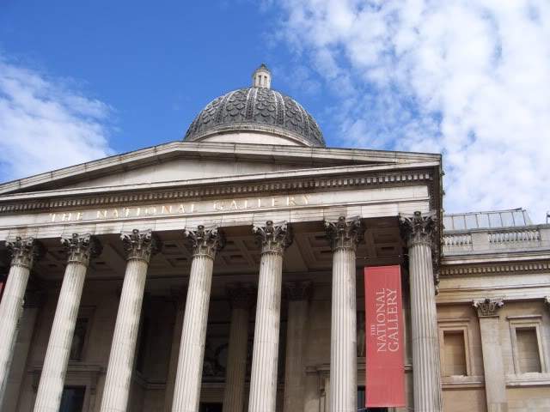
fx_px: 620
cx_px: 275
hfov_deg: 47.9
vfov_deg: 36.8
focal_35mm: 39
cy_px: 206
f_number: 4.8
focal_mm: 8
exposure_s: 1/320
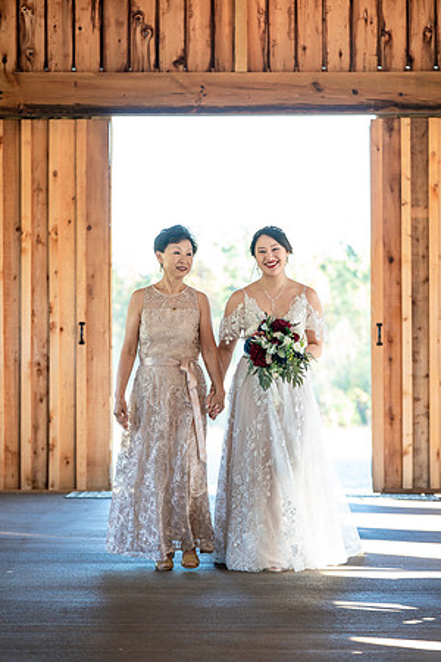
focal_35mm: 110
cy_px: 331
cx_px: 220
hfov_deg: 12.5
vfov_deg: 18.6
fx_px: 2021
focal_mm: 110
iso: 1000
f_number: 4
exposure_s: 1/200
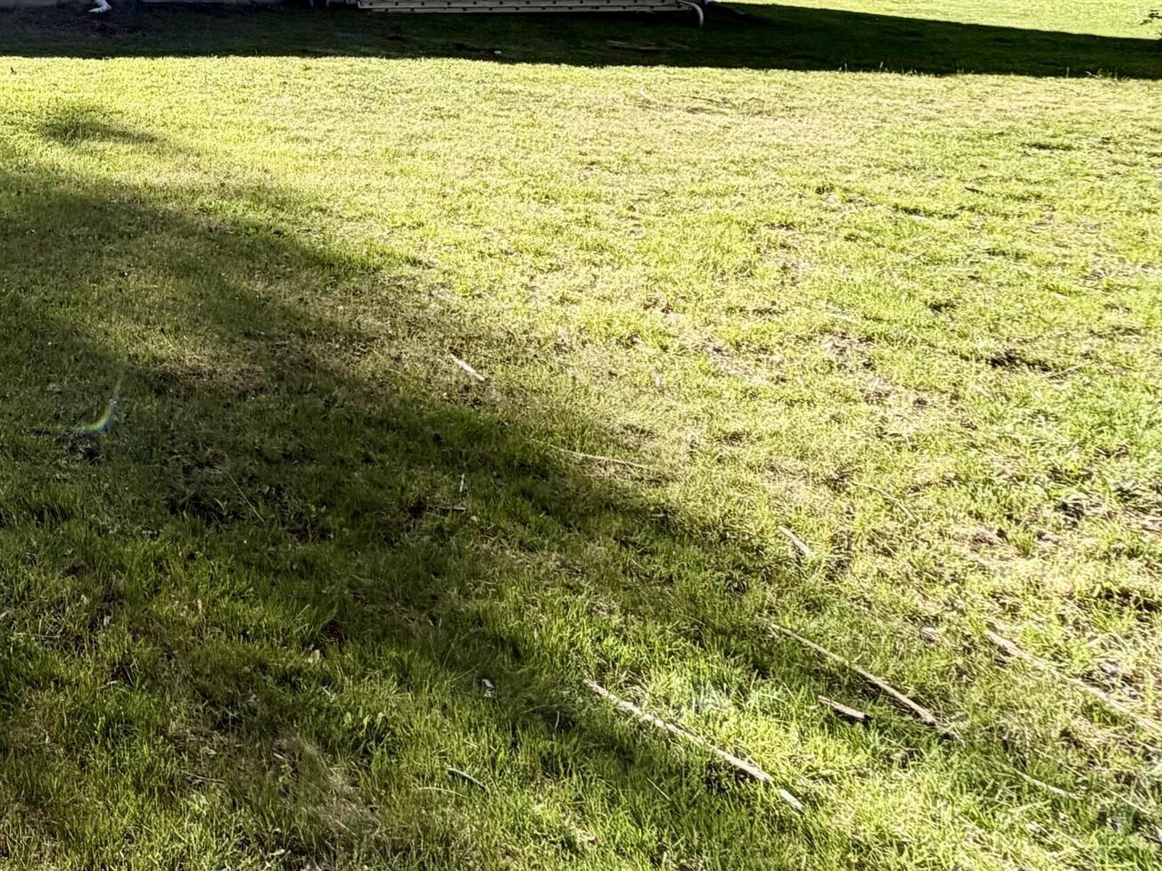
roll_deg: +0.4
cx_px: -201
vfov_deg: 37.7
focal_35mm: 33
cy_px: -24
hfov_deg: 40.6
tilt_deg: -3.6
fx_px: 1108
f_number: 2.2
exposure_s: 1/770
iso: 32
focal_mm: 2.22
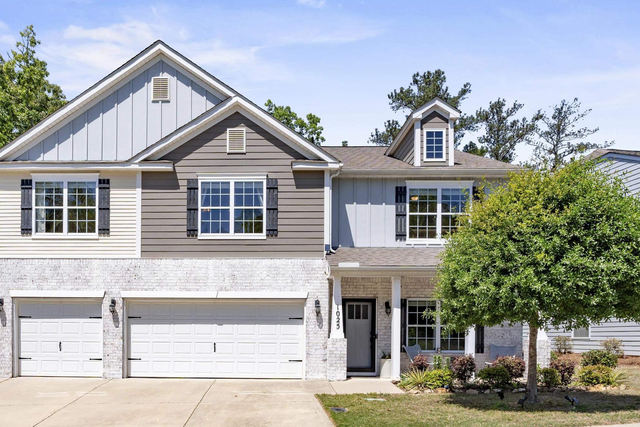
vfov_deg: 59.7
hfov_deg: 81.7
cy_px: 264
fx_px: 367
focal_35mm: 21
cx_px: 274
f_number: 6.3
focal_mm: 11
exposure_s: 1/800
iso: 200
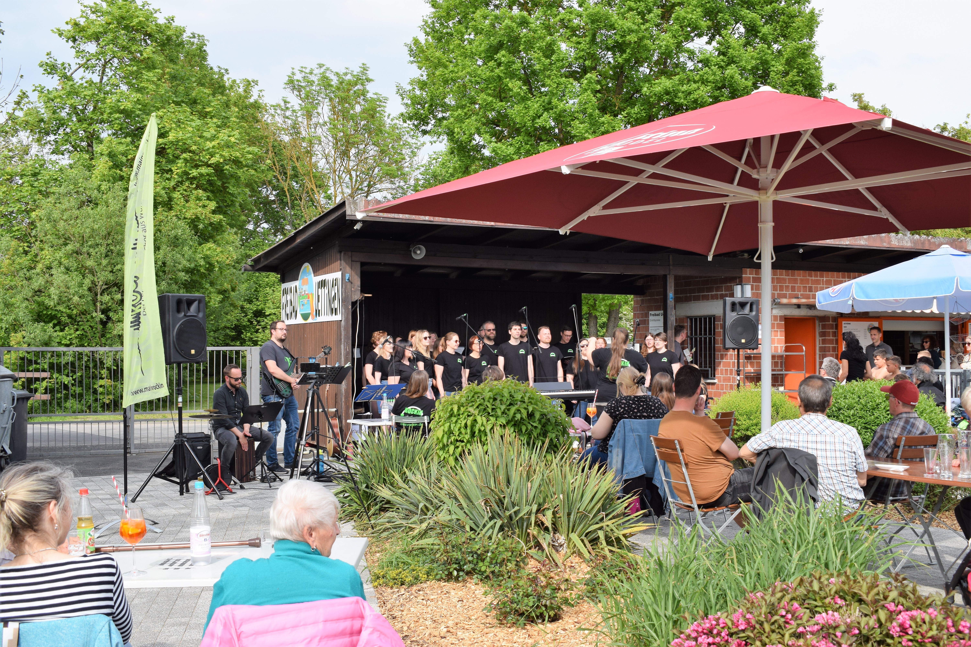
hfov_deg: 47.9
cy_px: 324
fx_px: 1092
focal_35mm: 40
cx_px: 486
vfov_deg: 33.0
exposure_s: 1/250
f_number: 8
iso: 200
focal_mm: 27
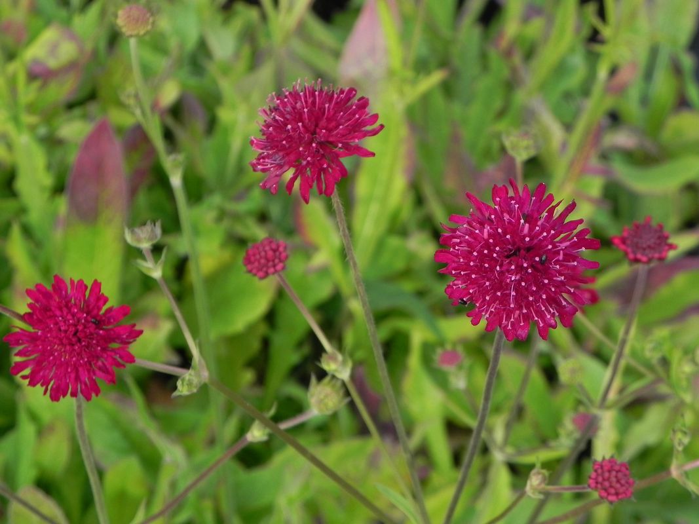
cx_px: 350
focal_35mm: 117
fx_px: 2362
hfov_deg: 16.8
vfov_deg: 12.7
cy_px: 262
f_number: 4
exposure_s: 1/320
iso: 160
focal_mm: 20.8
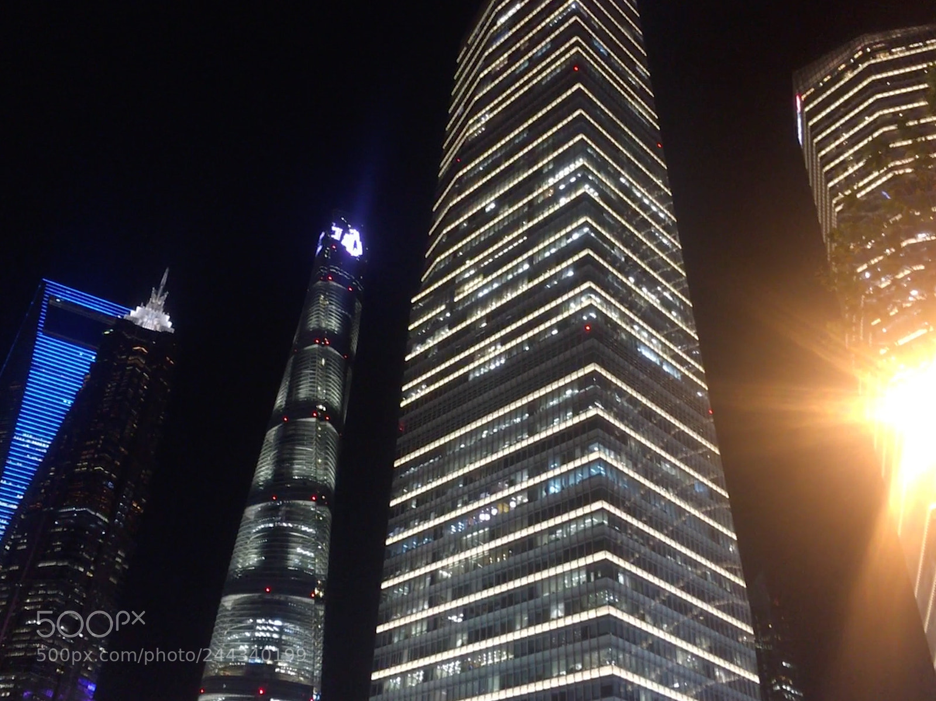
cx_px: 468
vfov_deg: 48.2
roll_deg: -2.3
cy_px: 350
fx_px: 784
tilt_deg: +38.2
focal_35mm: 29
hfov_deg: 61.7
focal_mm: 4.15
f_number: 2.2
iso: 200
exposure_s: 1/17
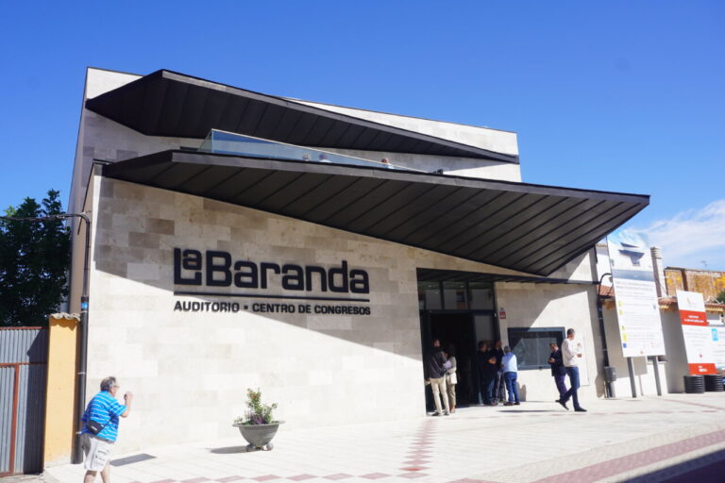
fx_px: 634
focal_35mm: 32
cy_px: 242
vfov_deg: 41.7
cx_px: 362
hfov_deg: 59.5
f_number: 10
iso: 100
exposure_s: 1/160
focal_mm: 21
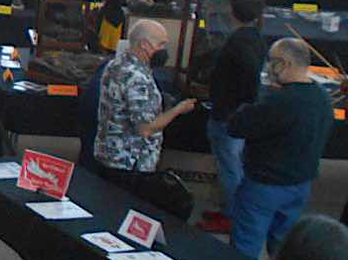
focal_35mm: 119
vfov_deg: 12.3
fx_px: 1196
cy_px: 27
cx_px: -368
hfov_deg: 13.8
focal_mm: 4.6
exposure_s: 1/30
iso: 320
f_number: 3.2
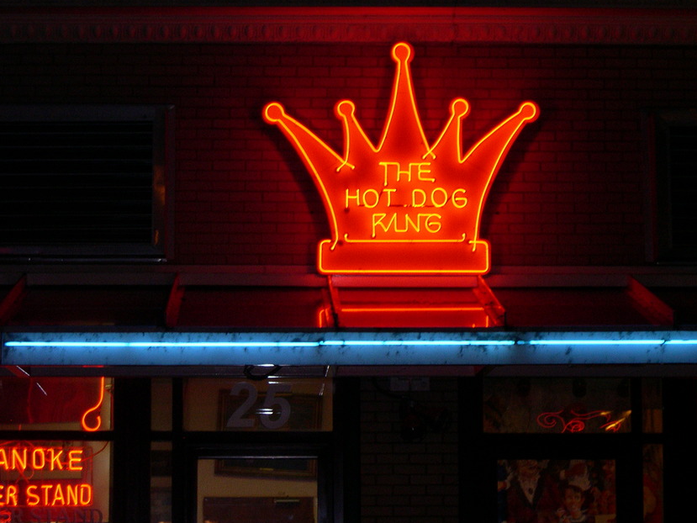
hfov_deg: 15.8
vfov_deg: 11.9
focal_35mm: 125
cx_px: 328
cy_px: 269
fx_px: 2517
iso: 285
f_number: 4.9
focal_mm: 24
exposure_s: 1/60
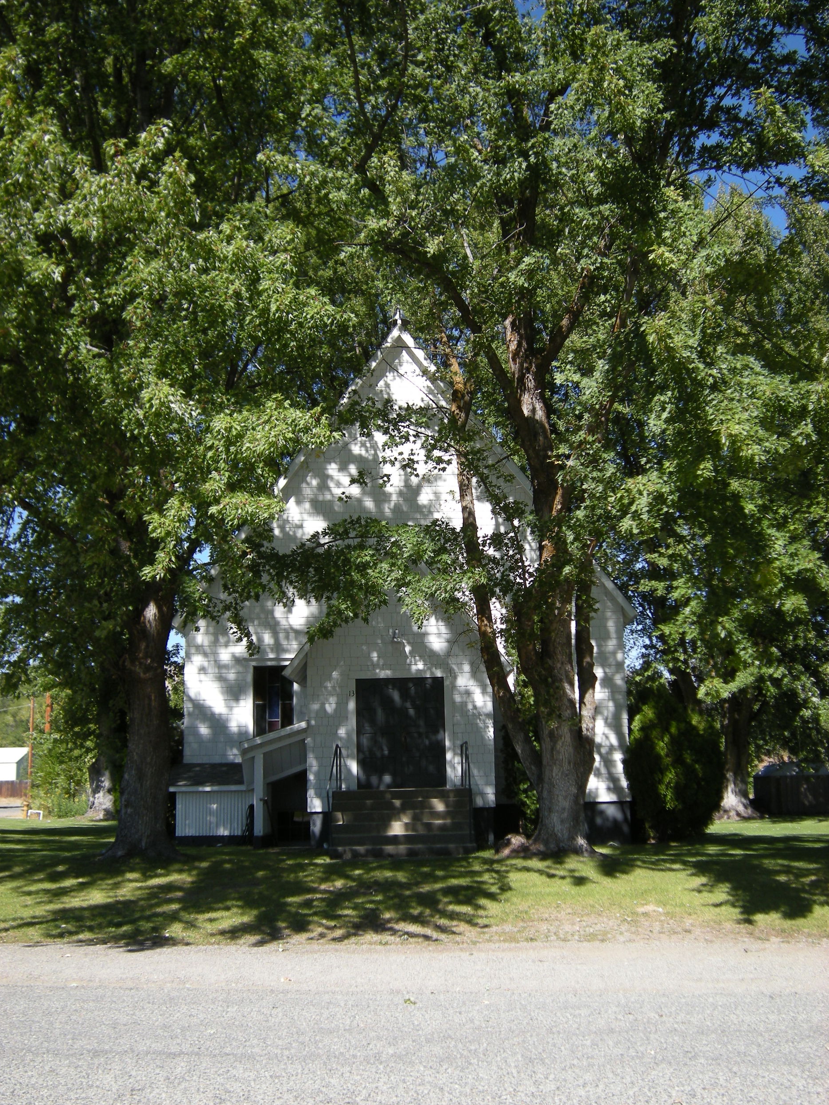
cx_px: 405
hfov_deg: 36.8
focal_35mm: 39
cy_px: 540
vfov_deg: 47.9
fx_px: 1245
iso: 64
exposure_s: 1/500
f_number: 3.2
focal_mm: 6.3
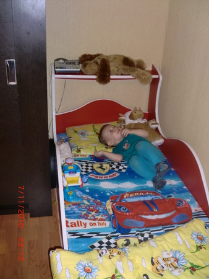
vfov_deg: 52.6
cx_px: 104
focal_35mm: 35
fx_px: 281
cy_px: 140
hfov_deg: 40.7
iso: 200
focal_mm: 6.3
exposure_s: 1/40
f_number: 3.1
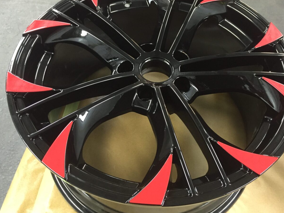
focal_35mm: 34
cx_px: 154
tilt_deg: -54.7
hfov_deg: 53.9
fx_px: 279
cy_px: 95
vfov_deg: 41.8
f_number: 2.2
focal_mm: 4.15
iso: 250
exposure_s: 1/33
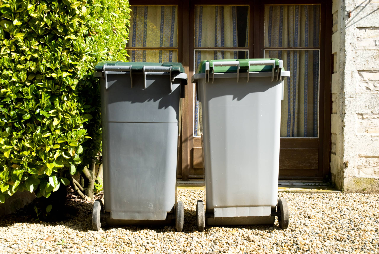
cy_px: 127
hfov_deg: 42.3
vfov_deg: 29.0
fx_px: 490
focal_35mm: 46
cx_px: 190
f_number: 5.6
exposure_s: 1/250
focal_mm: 31
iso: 100
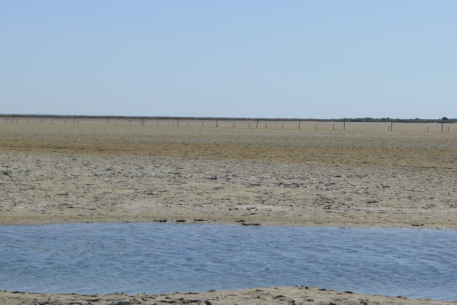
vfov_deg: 11.4
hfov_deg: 17.1
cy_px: 152
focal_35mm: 120
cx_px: 228
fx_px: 1524
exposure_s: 1/800
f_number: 4.5
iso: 80
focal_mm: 19.2
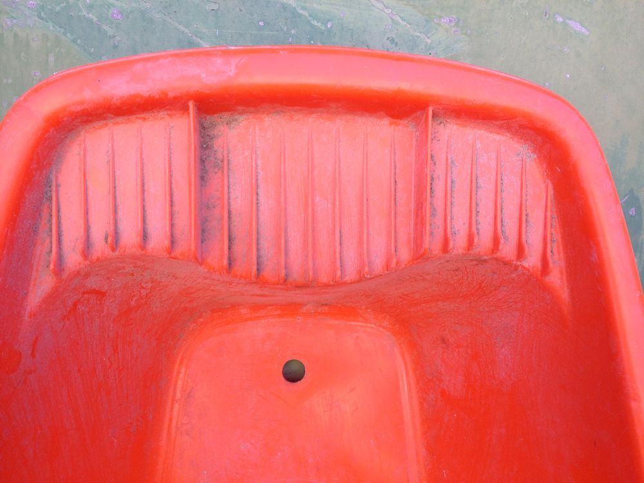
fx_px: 651
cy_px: 242
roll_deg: -1.2
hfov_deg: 52.6
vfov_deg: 40.7
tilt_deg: -14.3
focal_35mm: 35
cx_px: 322
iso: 50
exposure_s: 1/121
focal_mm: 4.28
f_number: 2.4
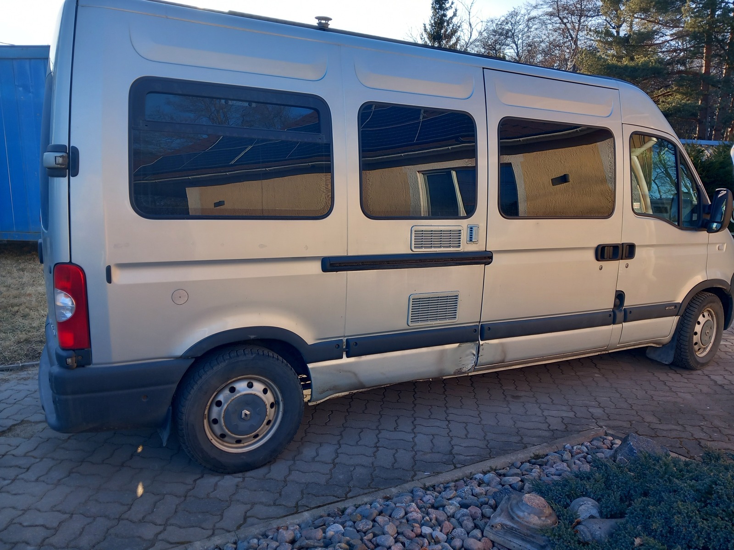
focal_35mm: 27
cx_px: 367
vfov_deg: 51.4
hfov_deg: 65.3
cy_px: 275
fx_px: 573
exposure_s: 1/100
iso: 25
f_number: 1.8
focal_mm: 4
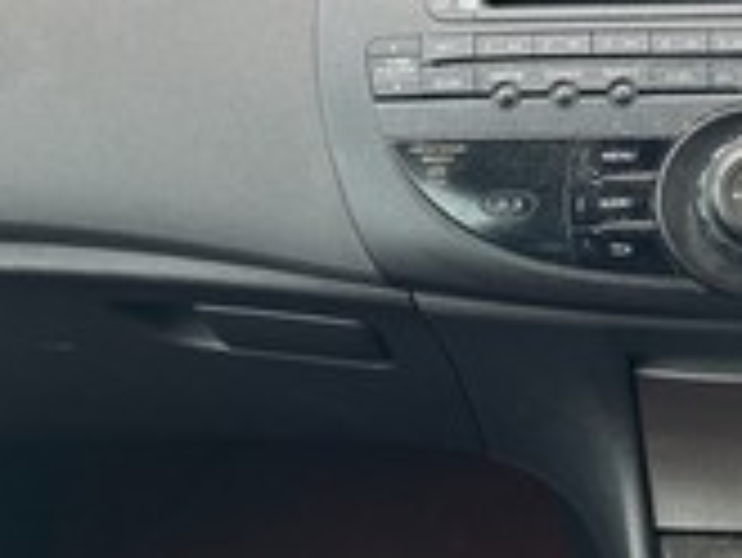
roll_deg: +2.8
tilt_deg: -26.1
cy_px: 158
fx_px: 1180
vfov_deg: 26.3
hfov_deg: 31.9
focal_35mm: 55
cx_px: 764
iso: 125
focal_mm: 5.7
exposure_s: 1/111
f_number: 1.5
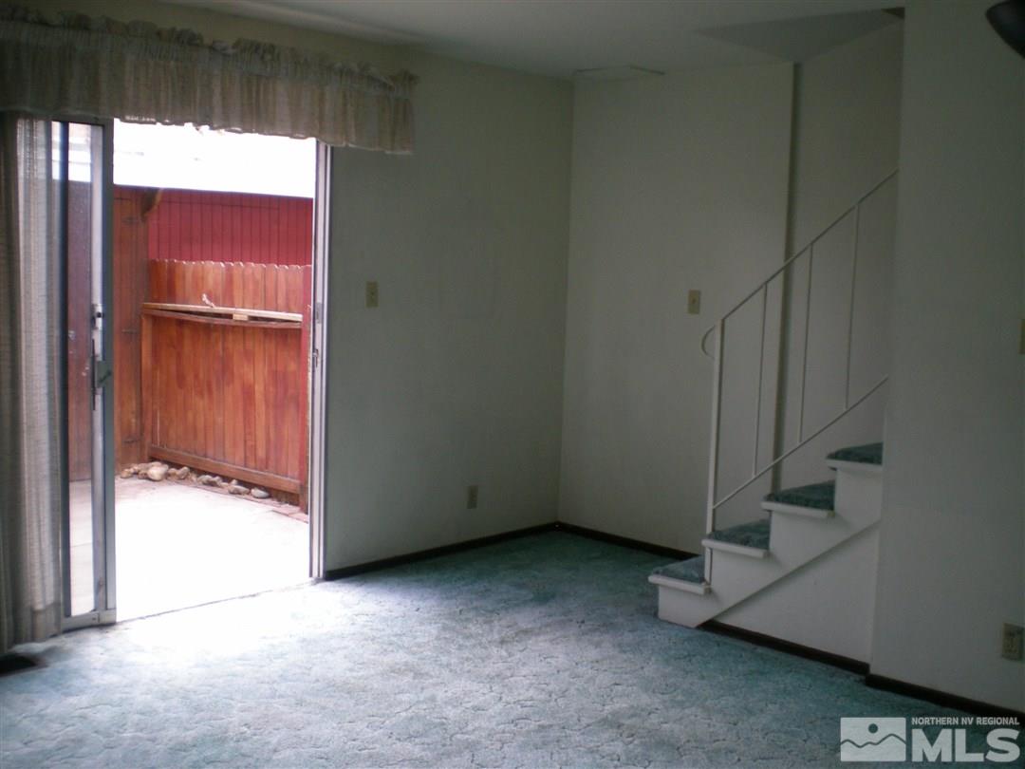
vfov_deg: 37.7
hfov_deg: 49.0
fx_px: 1125
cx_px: 512
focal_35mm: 38
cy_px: 384
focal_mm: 6.3
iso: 122
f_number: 3.1
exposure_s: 1/56.5
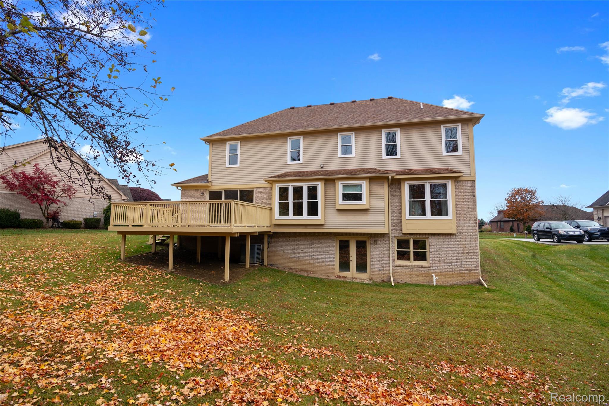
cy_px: 203
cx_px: 304
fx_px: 508
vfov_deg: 43.6
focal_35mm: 30
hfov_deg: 61.9
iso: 320
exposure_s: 1/160
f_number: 9
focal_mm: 30
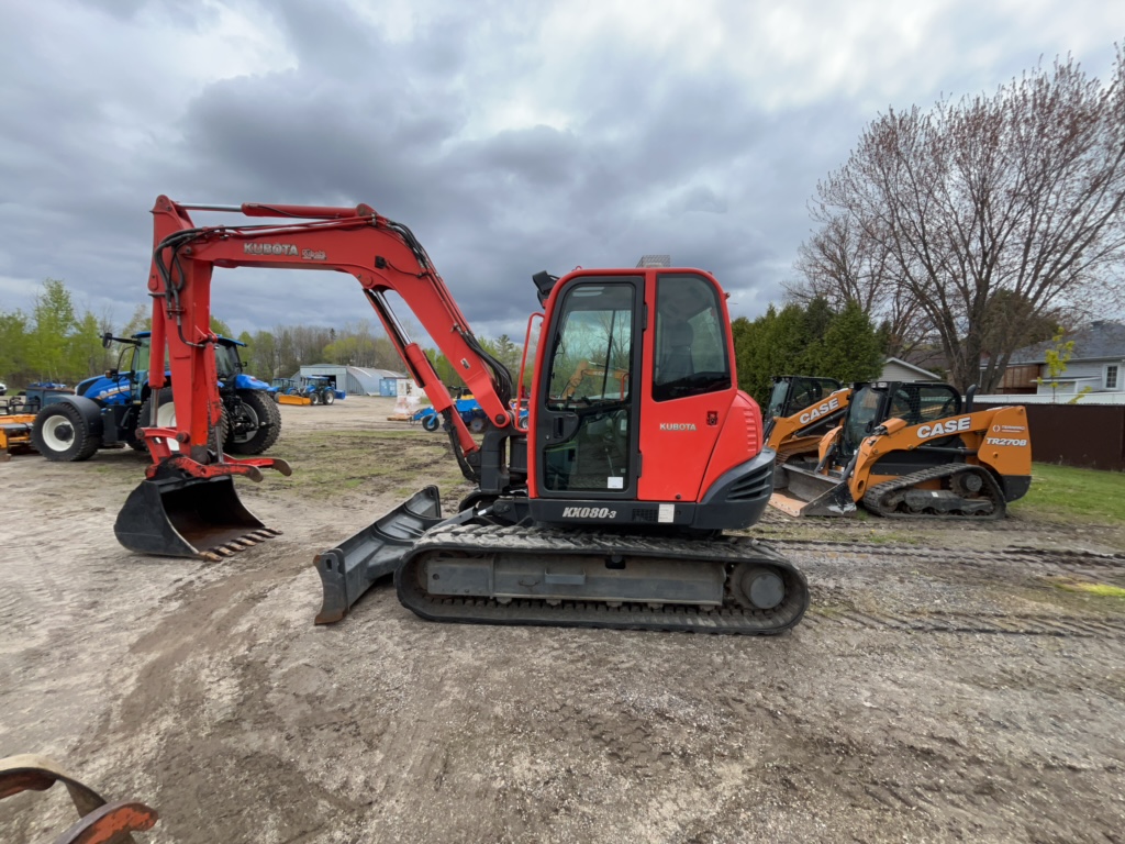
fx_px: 455
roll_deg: +1.7
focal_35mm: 14
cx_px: 562
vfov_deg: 85.7
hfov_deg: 102.1
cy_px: 422
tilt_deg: -0.4
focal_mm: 1.54
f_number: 2.4
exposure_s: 1/547
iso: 40
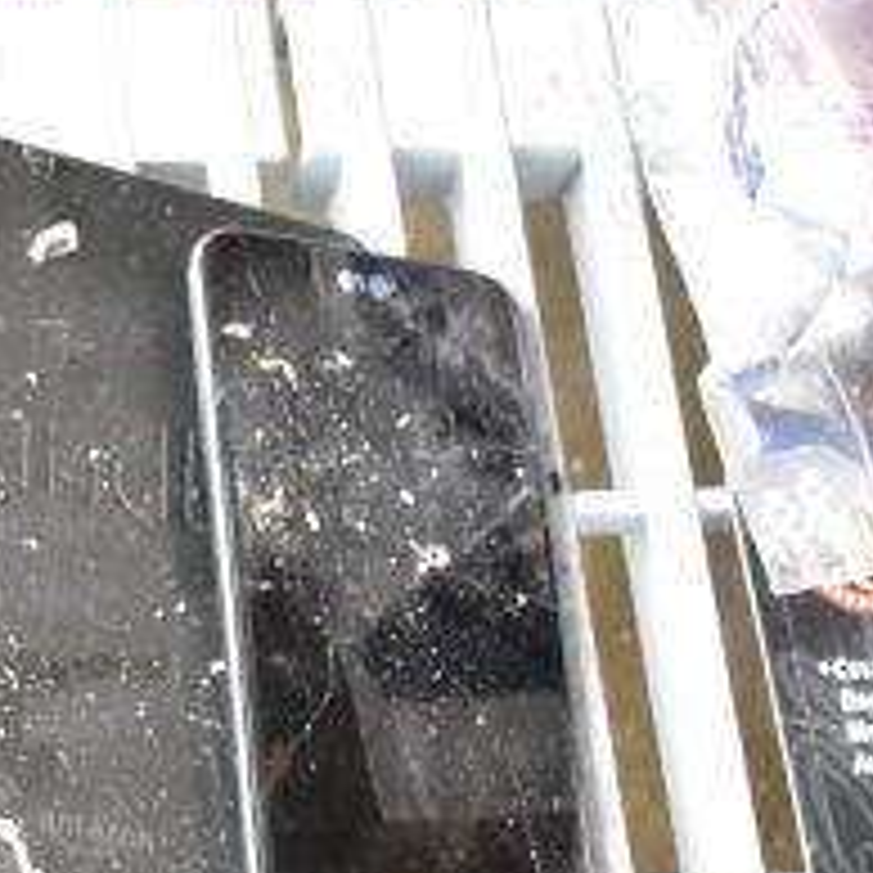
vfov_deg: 14.9
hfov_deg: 14.0
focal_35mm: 116
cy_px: 709
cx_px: -472
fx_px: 3319
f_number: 4.2
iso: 2800
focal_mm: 29
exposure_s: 1/50
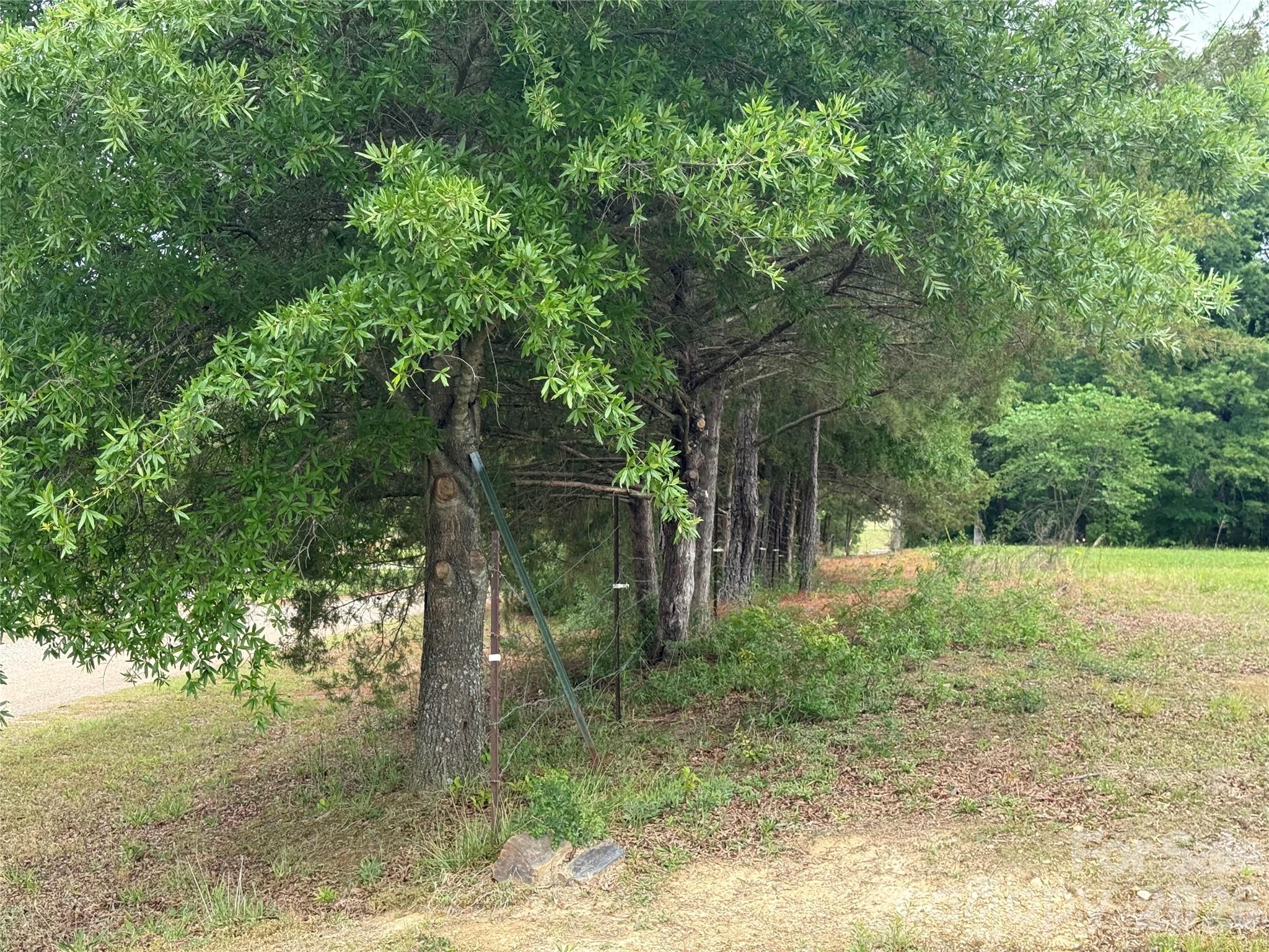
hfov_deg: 39.7
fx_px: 1760
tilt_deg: +0.0
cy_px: 476
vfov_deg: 30.3
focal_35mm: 48
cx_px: 634
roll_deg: -1.9
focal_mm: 6.76
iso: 100
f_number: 1.78
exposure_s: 1/1222
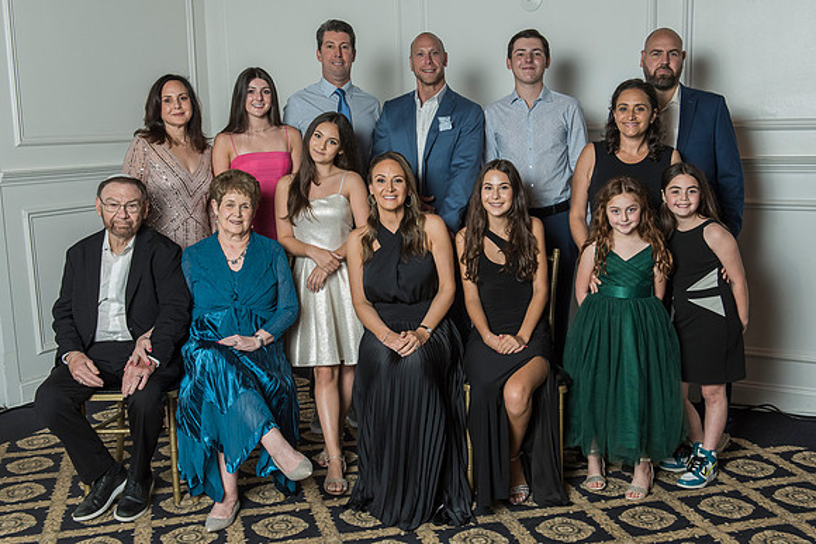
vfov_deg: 33.8
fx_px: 897
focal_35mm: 40
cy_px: 271
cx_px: 428
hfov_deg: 48.9
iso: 1250
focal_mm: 36
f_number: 6.3
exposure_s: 1/125
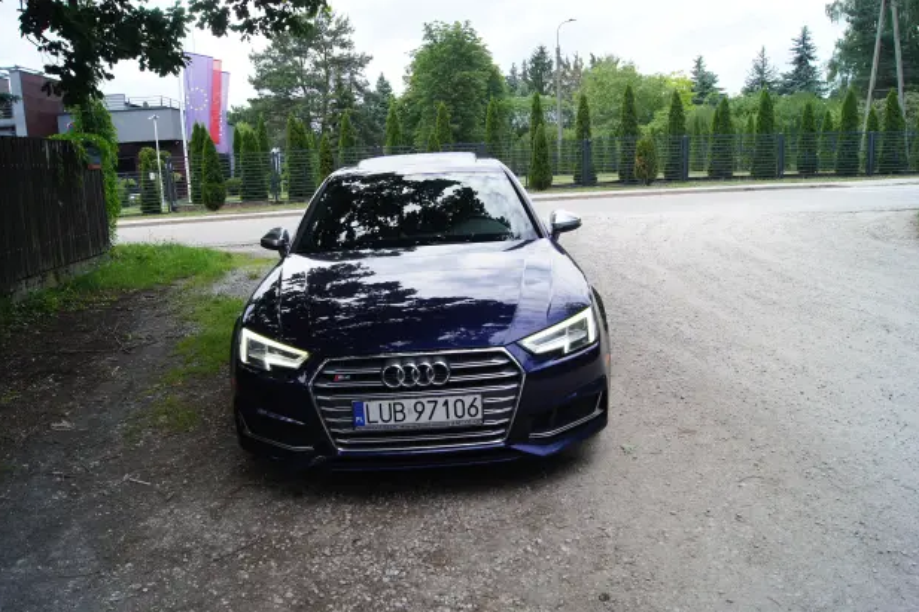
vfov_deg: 46.4
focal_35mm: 28
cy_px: 314
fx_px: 715
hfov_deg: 65.5
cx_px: 445
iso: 100
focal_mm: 18
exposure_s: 1/40
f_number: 9
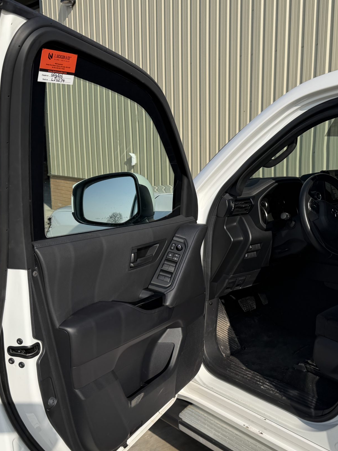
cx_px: 252
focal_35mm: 38
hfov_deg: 36.9
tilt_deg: -11.9
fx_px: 495
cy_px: 245
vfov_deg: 48.9
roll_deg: -0.6
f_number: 1.78
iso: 80
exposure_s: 1/5714
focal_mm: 6.76
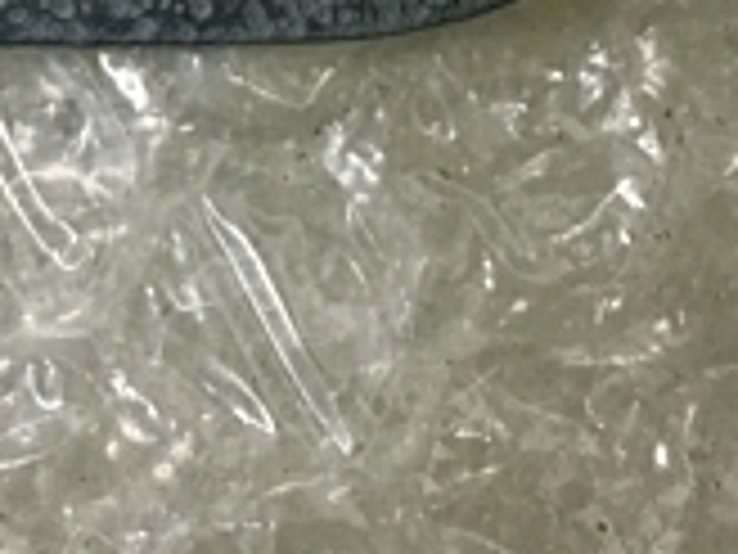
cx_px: 112
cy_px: -500
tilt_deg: -80.9
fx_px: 2409
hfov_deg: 17.2
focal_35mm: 113
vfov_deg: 11.9
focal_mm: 4.15
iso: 40
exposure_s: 1/120
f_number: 2.2
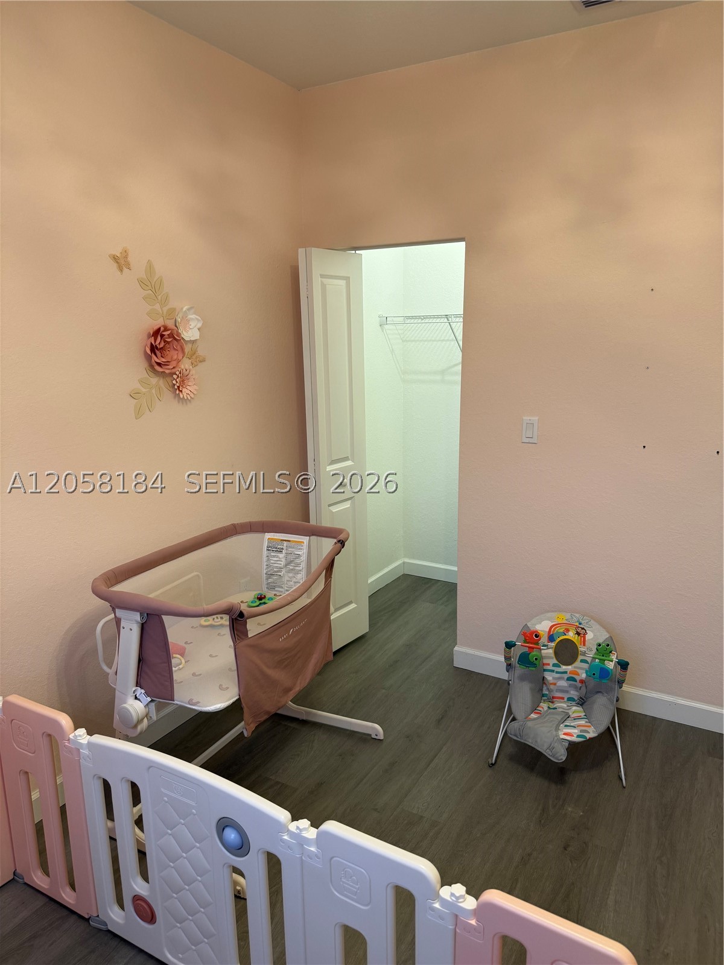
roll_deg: +0.1
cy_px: 482
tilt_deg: -11.8
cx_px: 362
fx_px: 669
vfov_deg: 71.6
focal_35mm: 24
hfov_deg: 56.8
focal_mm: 6.76
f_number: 1.78
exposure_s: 1/60
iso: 160
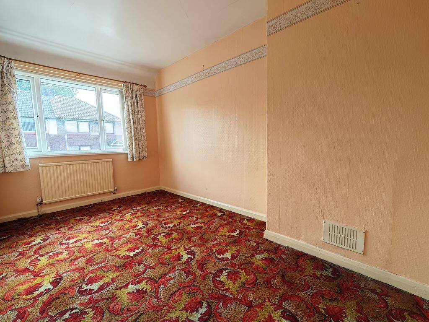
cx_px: 214
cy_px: 161
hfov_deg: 102.1
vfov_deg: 85.7
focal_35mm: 14
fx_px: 174
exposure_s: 1/58.2
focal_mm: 2.03
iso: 100
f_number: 1.8
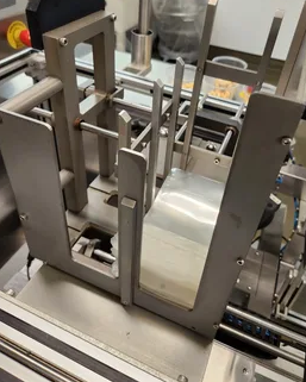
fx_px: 317
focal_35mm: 28
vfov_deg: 61.7
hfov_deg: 51.4
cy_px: 155
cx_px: 173
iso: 125
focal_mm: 5.4
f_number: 1.8
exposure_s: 1/180
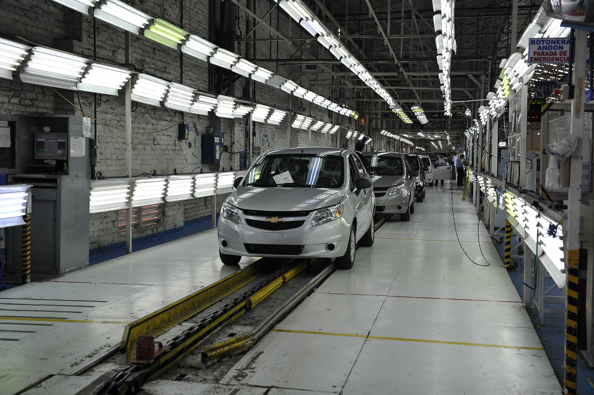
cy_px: 198
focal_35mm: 48
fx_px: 791
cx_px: 297
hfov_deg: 41.1
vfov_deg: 28.0
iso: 1000
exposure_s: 1/640
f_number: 4.5
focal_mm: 48
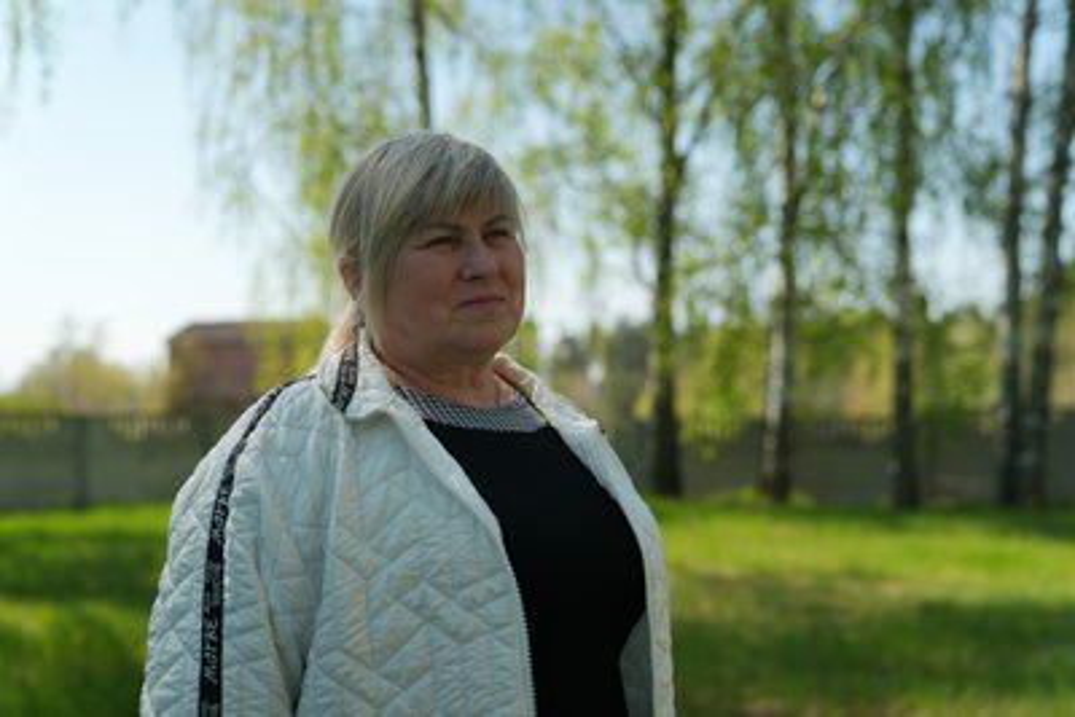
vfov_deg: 29.3
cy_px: 358
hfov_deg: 42.7
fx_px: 1374
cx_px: 538
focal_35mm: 46
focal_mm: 46
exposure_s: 1/50
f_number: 2.8
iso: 100
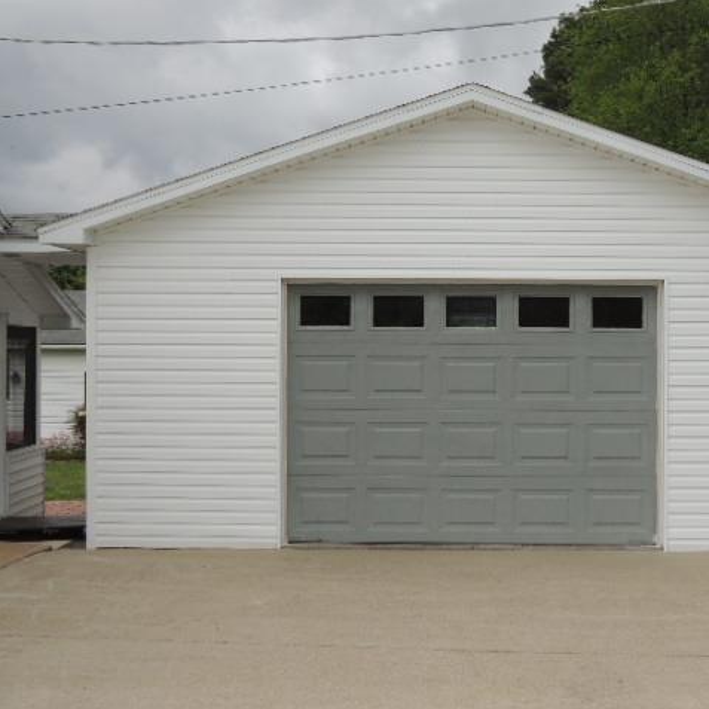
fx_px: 1182
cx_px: 474
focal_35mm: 51
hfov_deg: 33.1
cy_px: 354
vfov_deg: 33.4
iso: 100
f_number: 3.4
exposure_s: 1/1250
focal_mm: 7.6
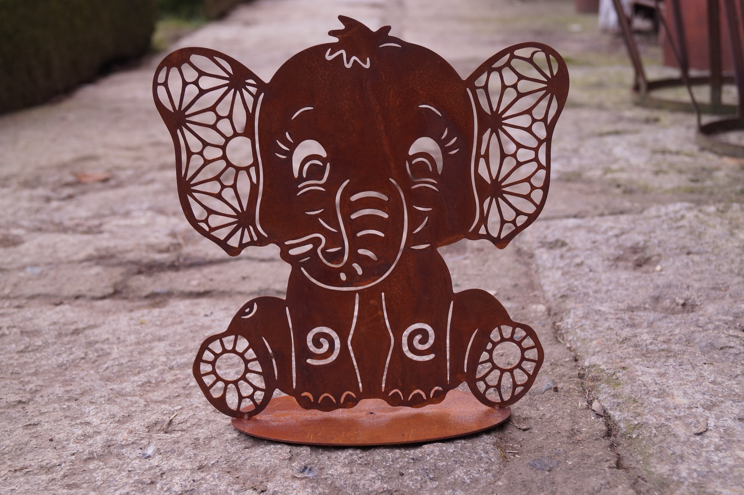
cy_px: 248
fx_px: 1084
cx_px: 372
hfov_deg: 37.9
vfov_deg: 25.7
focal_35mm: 52
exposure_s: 1/60
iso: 400
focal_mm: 35
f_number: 5
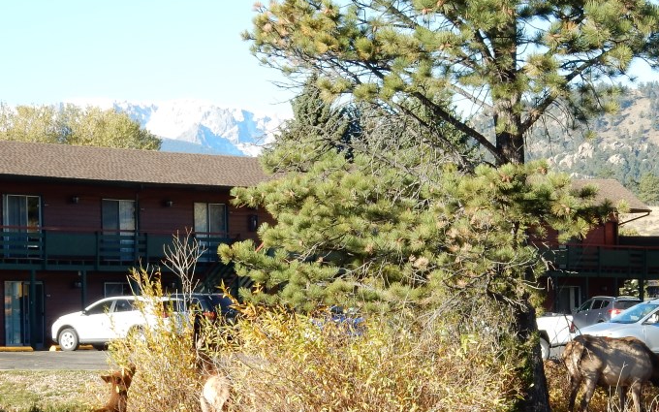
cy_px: 347
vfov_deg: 8.3
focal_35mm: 158
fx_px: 2838
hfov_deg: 13.2
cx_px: 450
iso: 125
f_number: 5.3
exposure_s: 1/200
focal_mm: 17.6
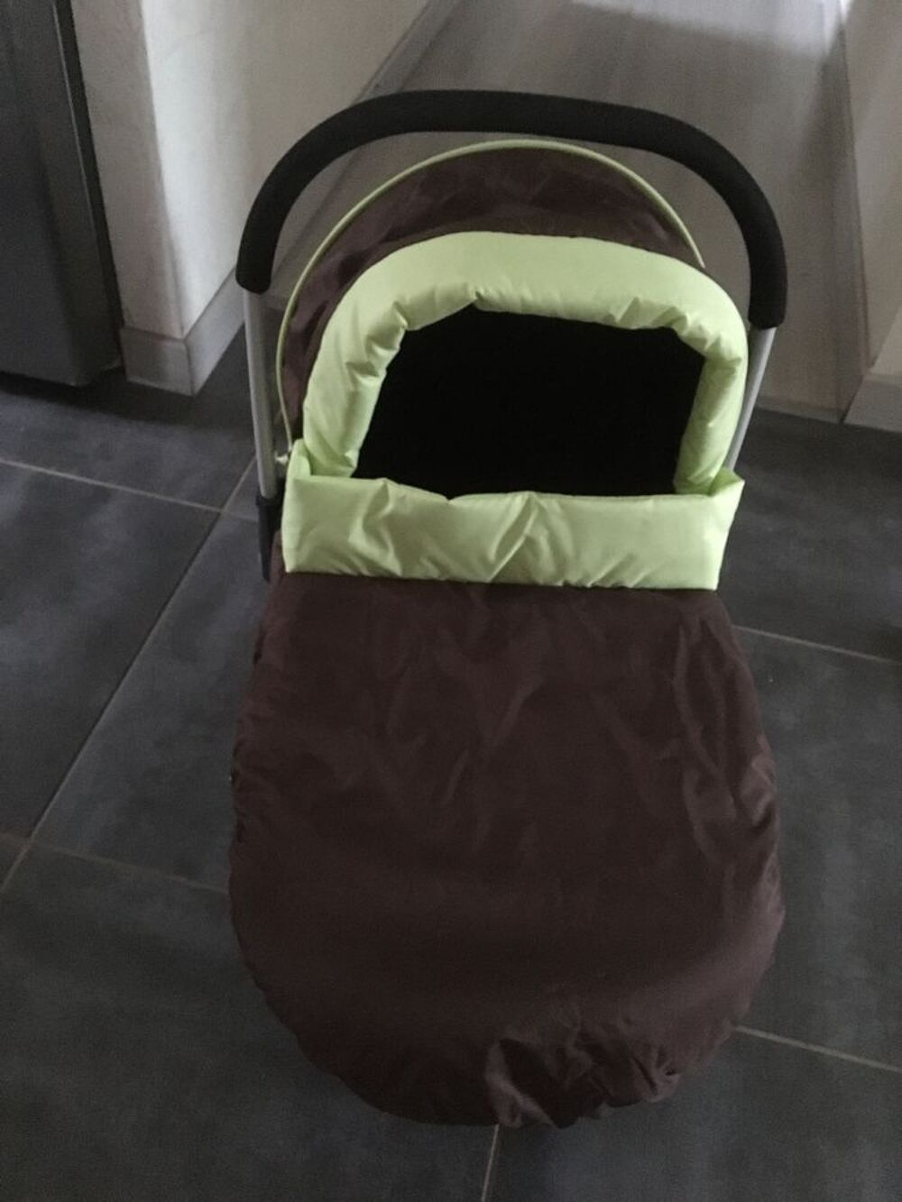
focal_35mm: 29
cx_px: 451
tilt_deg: -47.4
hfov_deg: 48.2
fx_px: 1007
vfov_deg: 61.7
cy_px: 601
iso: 1000
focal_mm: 4.15
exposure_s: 1/17
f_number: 2.2
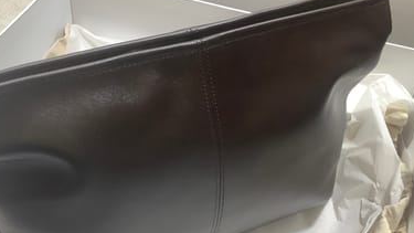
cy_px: 124
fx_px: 494
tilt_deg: -43.8
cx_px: 176
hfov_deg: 45.3
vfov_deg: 26.5
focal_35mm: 45
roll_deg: -2.3
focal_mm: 3.3
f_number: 2.4
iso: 80
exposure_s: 1/50
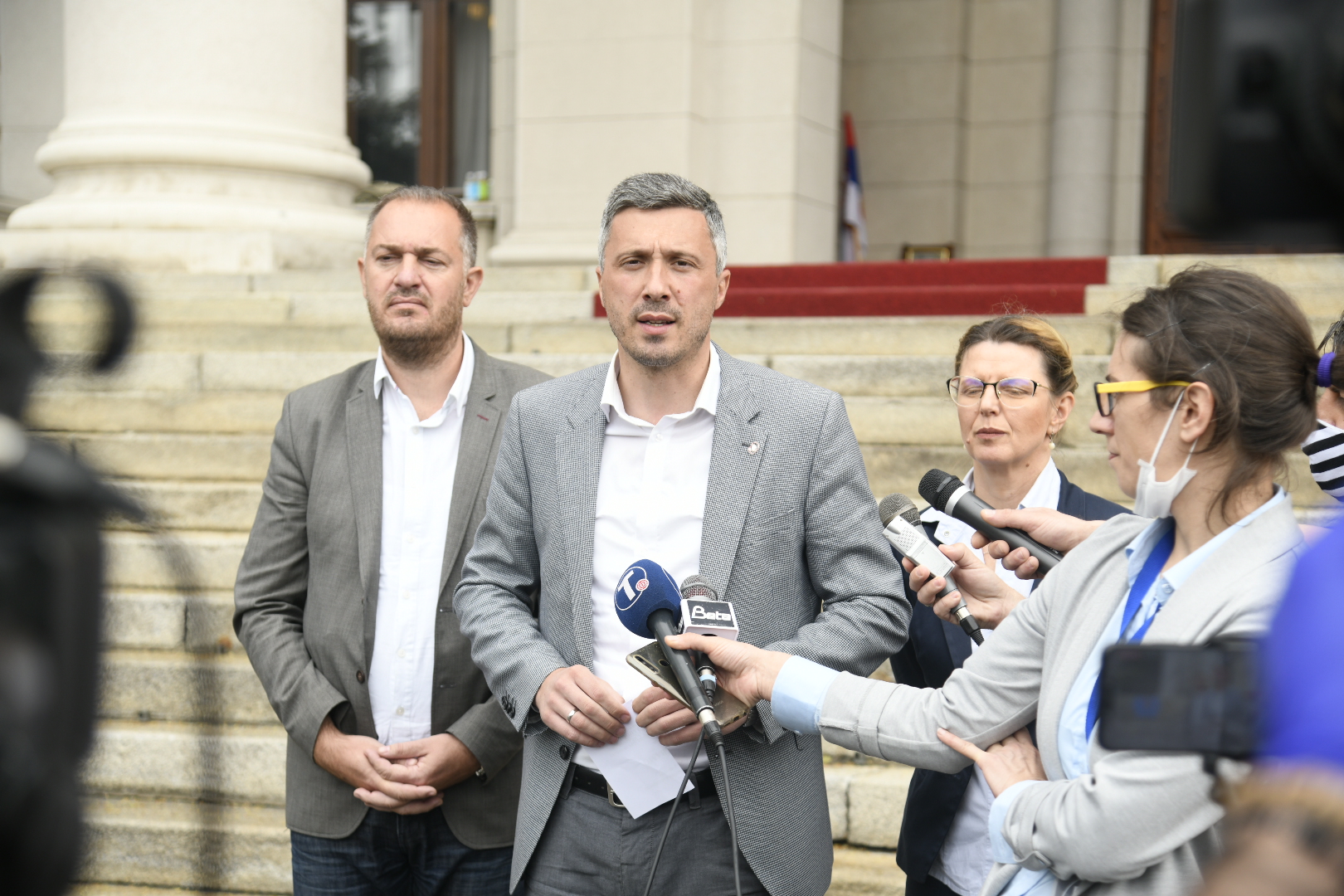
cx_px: 672
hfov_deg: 30.5
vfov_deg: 20.6
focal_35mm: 66
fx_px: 2464
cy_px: 448
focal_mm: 66
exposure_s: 1/400
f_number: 4
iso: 200
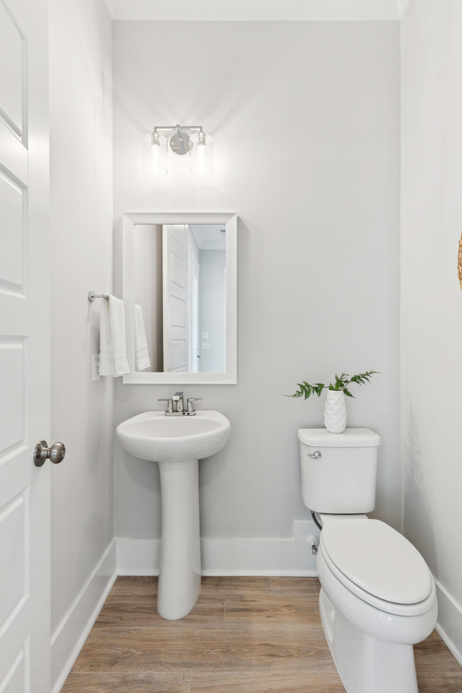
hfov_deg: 70.4
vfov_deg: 93.3
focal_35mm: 17
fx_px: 327
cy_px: 346
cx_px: 231
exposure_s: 1/13
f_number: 7.1
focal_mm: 17
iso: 400
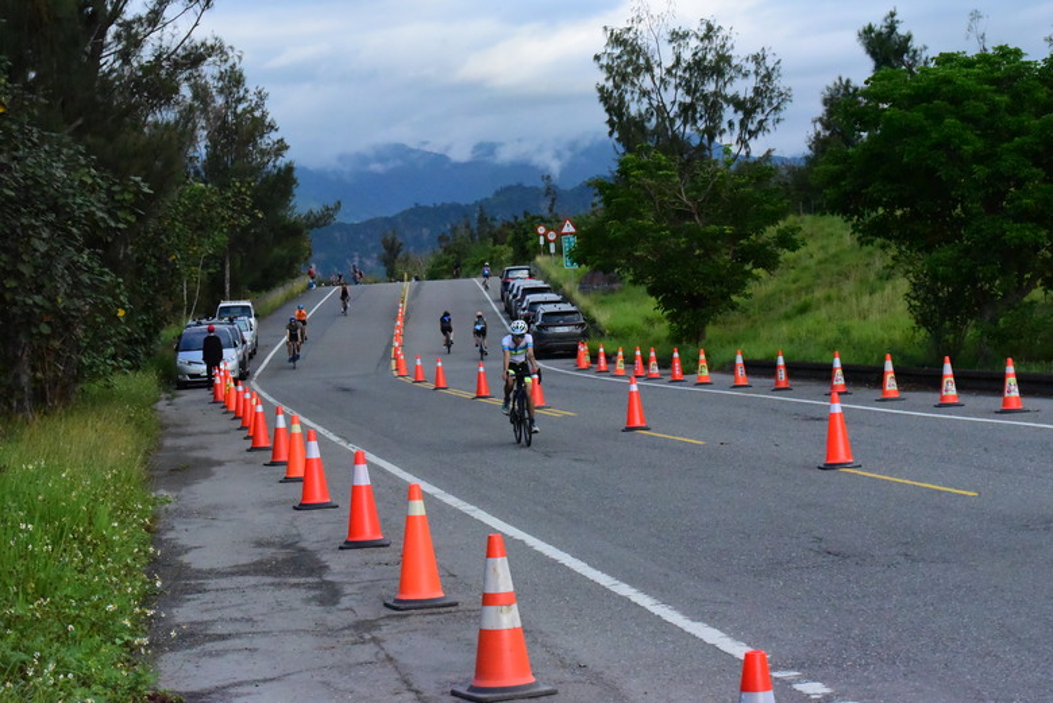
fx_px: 2634
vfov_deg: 15.2
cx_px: 526
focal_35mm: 90
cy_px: 352
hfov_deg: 22.6
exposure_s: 1/4000
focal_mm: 90
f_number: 16
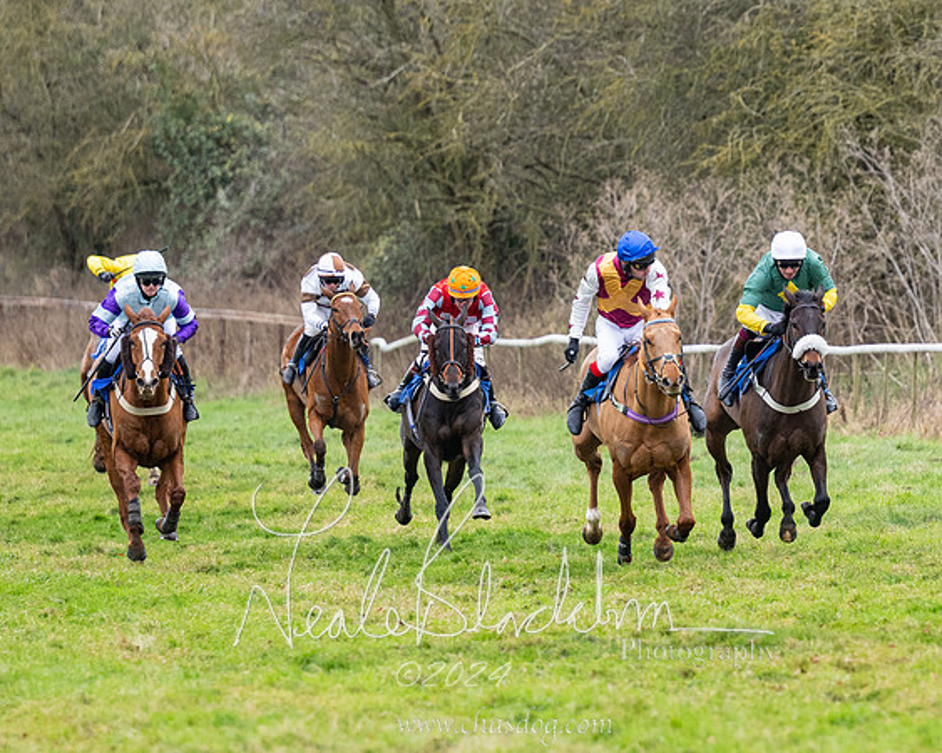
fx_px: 11732
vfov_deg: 3.7
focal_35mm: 421
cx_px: 653
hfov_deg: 4.6
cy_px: 386
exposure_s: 1/1000
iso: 640
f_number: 2.8
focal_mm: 165
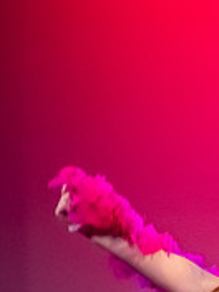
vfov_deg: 3.4
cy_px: 278
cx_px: 347
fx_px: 4952
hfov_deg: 2.5
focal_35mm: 587
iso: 4000
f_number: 3.2
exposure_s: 1/320
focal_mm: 185
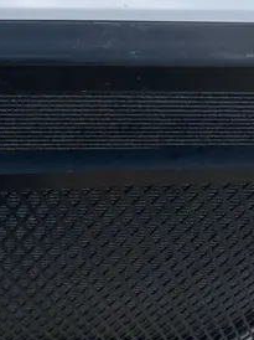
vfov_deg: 23.1
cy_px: -102
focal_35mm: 75
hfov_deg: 19.3
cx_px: 40
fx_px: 735
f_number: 1.8
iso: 20
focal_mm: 3.99
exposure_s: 1/1779
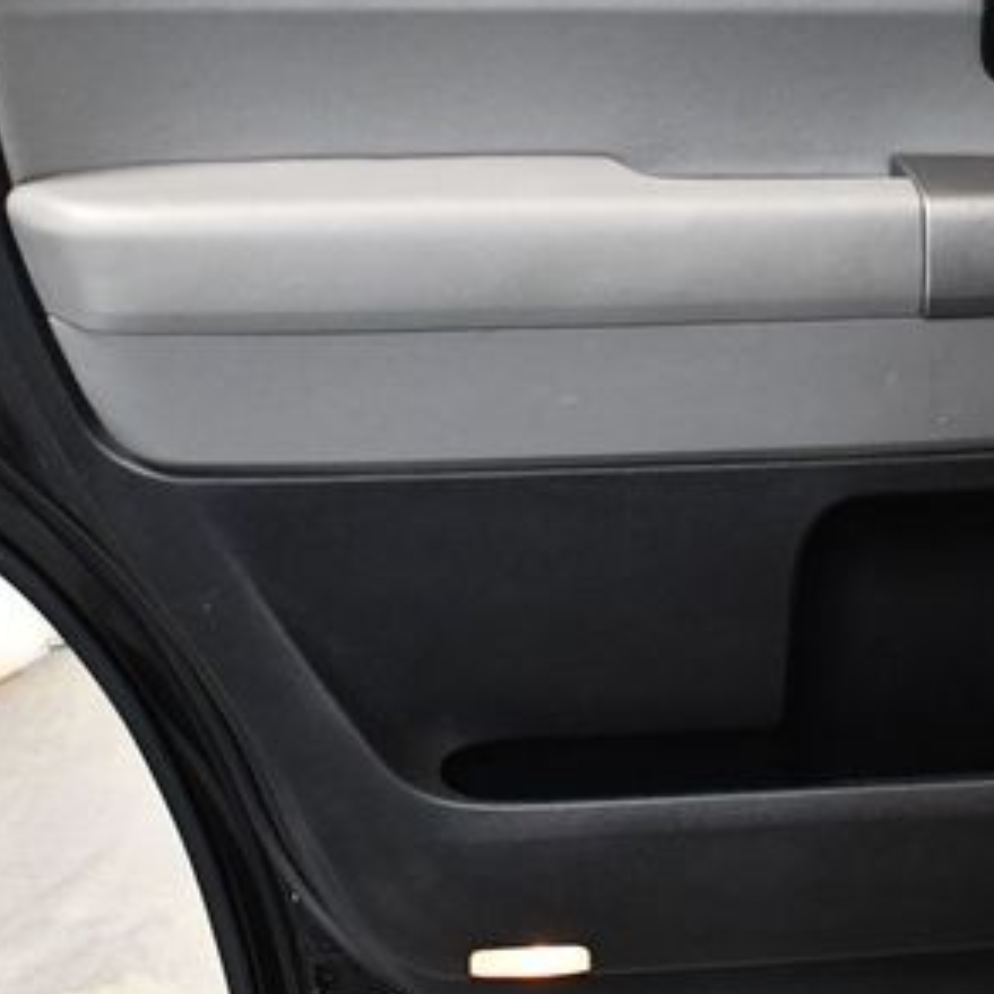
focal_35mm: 67
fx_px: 2177
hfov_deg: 25.4
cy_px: 407
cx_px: 740
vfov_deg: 25.7
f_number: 3.5
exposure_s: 1/100
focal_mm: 18
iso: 3200
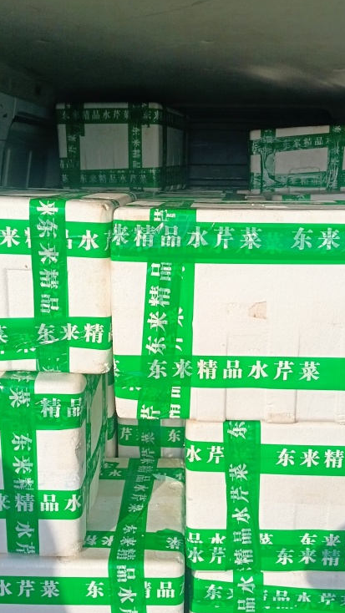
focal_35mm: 38
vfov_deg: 52.7
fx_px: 618
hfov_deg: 31.2
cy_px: 340
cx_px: 186
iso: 100
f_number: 1.75
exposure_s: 1/466
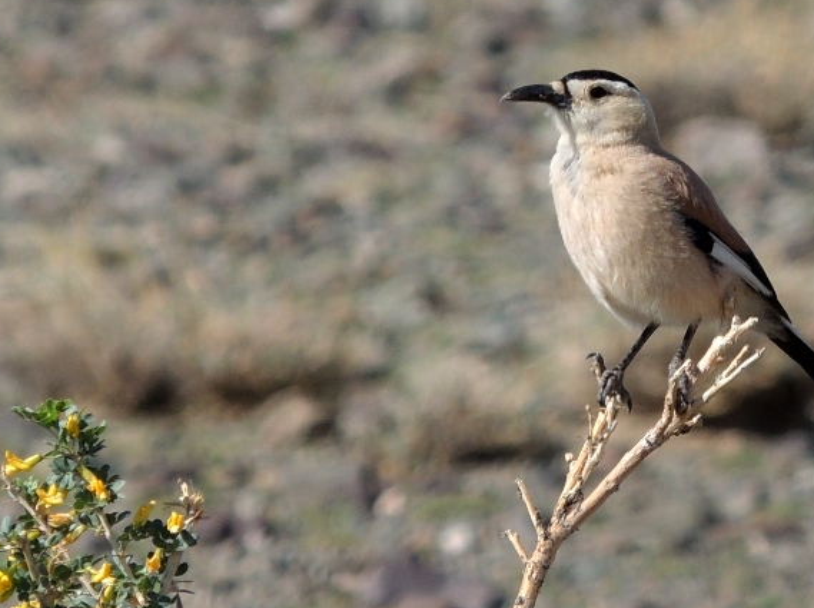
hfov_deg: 2.6
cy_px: 283
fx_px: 17751
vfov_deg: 2.0
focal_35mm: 756
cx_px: 467
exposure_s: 1/800
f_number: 4.9
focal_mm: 107
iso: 125
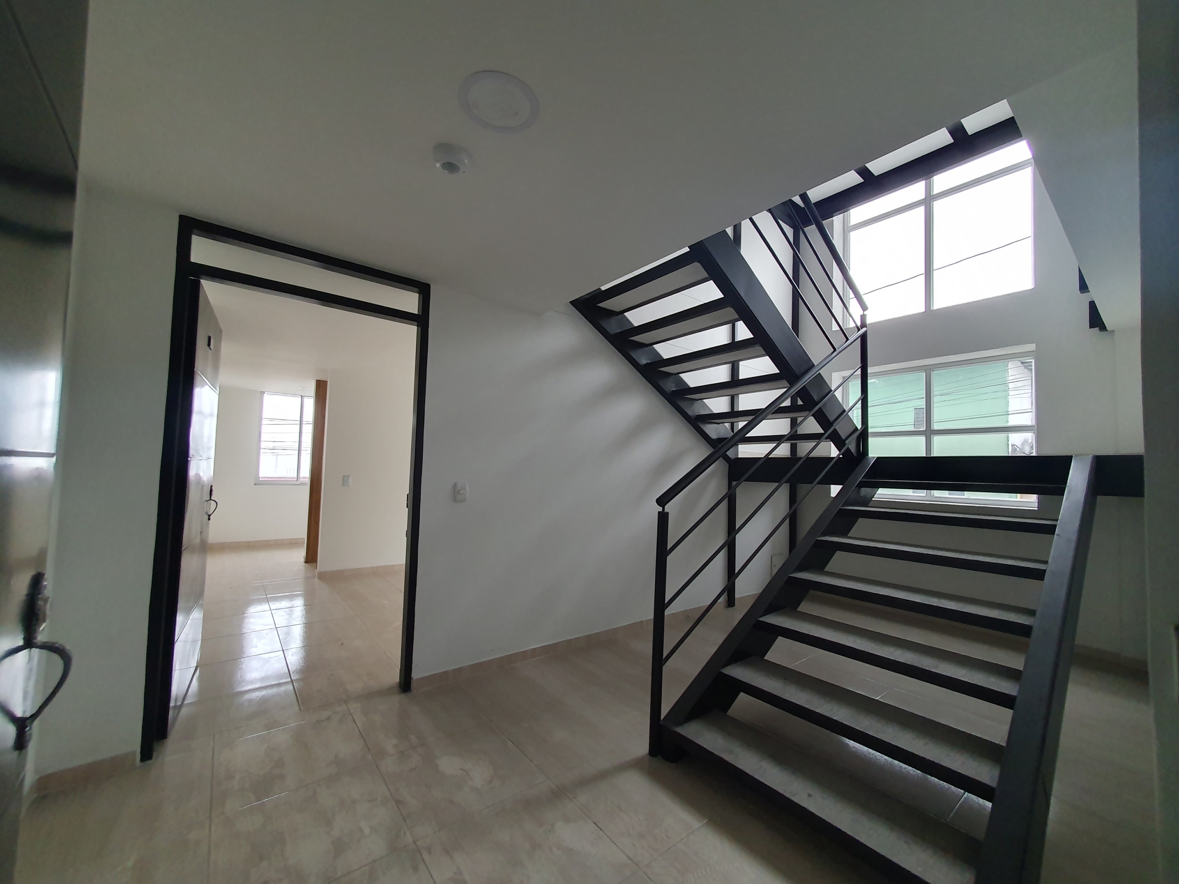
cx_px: 590
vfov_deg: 89.9
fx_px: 443
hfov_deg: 106.2
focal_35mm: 13
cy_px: 442
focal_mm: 1.8
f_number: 2.2
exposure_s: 1/50
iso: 250
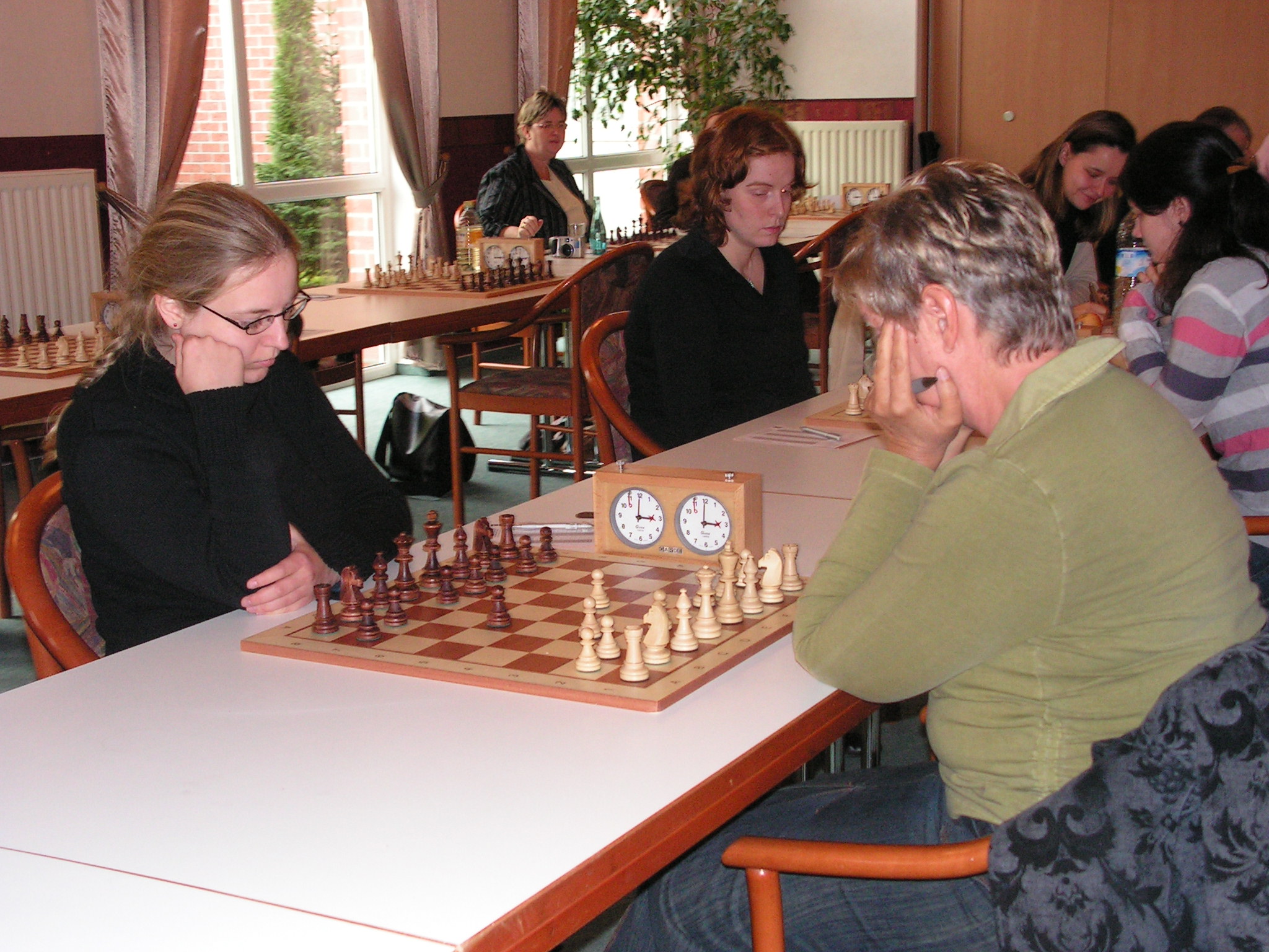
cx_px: 634
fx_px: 1943
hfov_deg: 36.2
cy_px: 476
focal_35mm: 53
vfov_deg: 27.5
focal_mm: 8.9
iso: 200
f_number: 3.2
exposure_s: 1/60
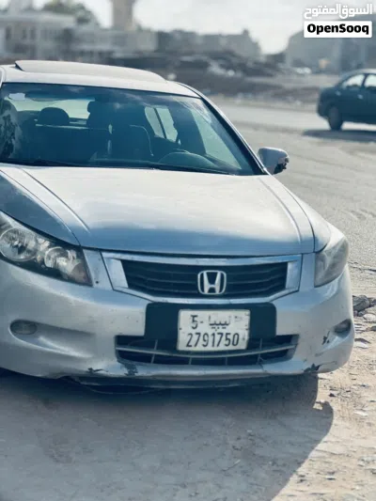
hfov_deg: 19.1
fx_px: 1115
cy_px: 250
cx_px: 188
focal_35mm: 77
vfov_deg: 25.3
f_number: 2.8
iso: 32
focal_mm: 9
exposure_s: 1/903
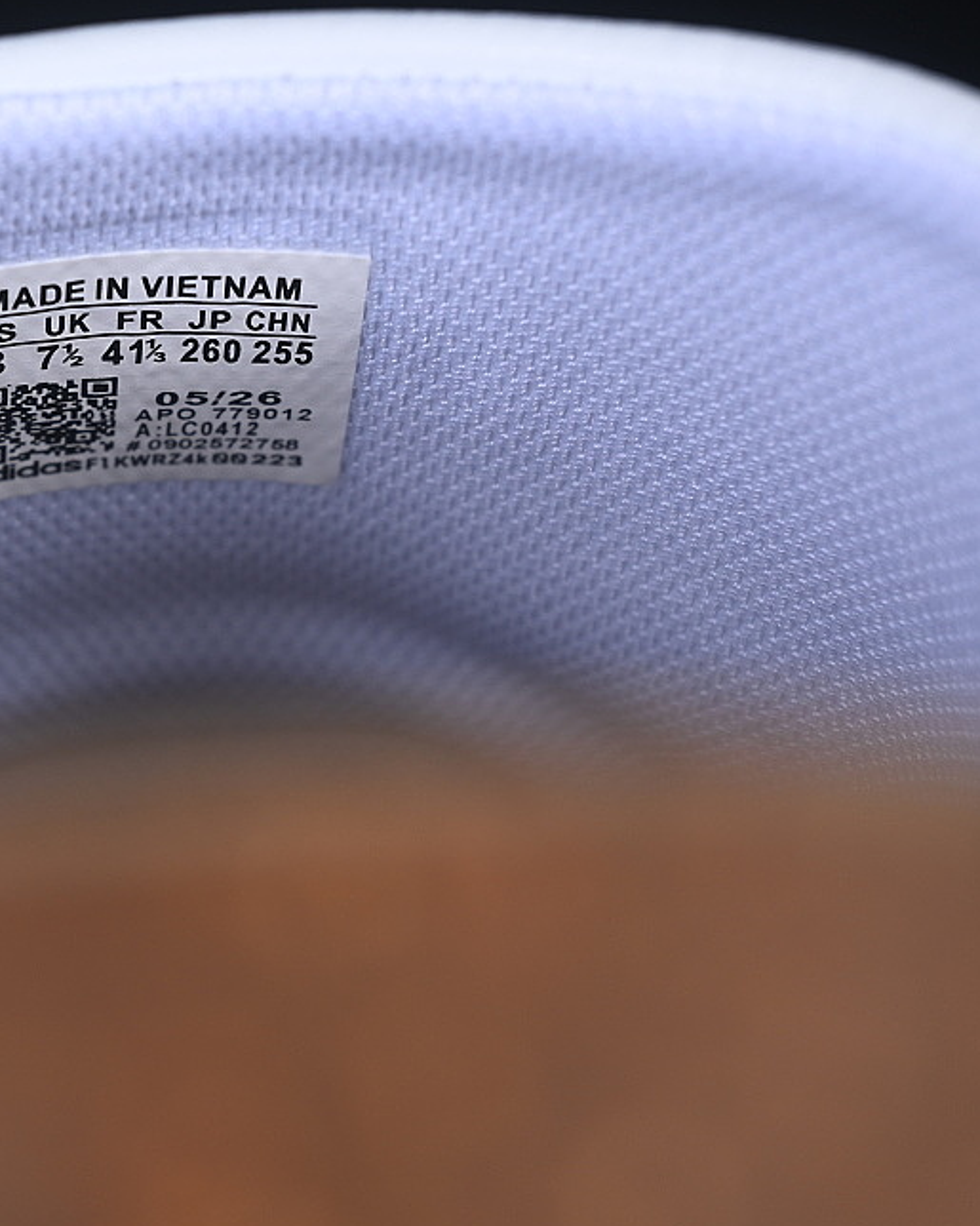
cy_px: 583
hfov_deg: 13.0
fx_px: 4279
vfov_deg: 16.3
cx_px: 129
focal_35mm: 118
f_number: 7.1
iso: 160
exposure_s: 1/100
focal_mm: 50
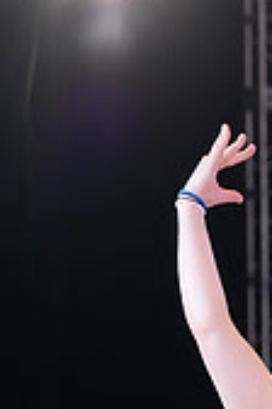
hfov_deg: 2.9
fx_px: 5270
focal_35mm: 465
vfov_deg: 4.4
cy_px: 691
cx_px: 431
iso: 12800
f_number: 6.3
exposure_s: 1/400
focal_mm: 135
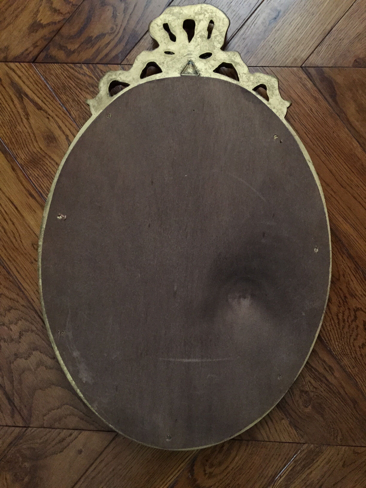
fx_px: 409
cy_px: 244
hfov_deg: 48.2
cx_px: 183
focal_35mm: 29
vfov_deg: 61.7
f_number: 2.2
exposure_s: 1/15
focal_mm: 4.15
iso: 500
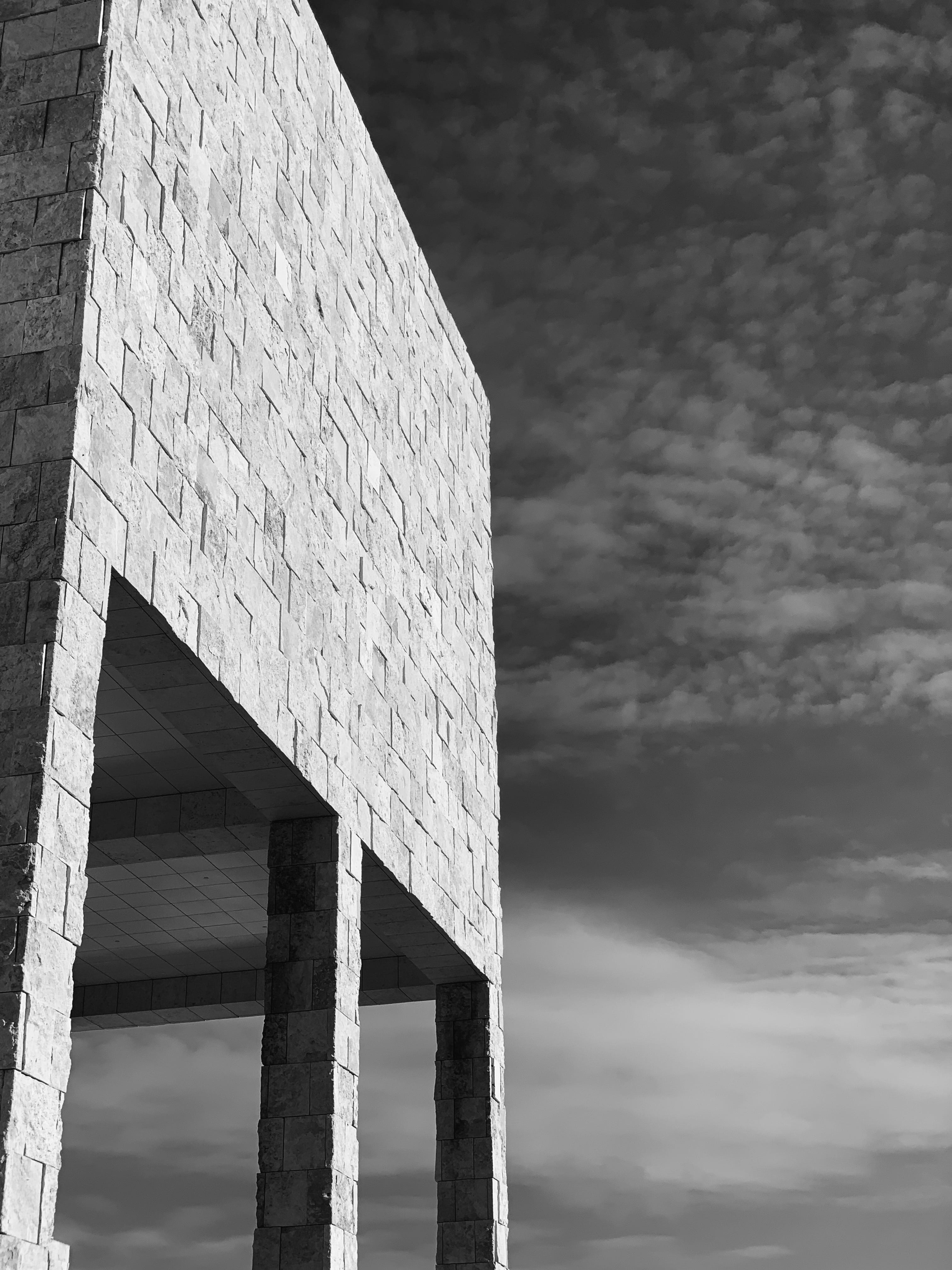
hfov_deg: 28.0
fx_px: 1907
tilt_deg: +28.4
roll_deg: +1.3
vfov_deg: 36.8
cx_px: 476
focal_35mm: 52
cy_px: 635
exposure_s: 1/2519
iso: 16
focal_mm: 6
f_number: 2.4
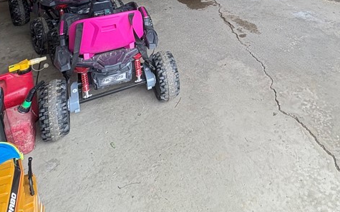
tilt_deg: -10.7
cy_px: -56
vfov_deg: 31.4
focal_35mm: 32
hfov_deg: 58.1
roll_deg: +0.7
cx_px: 230
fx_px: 297
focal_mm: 2.22
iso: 125
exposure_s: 1/99
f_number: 2.2
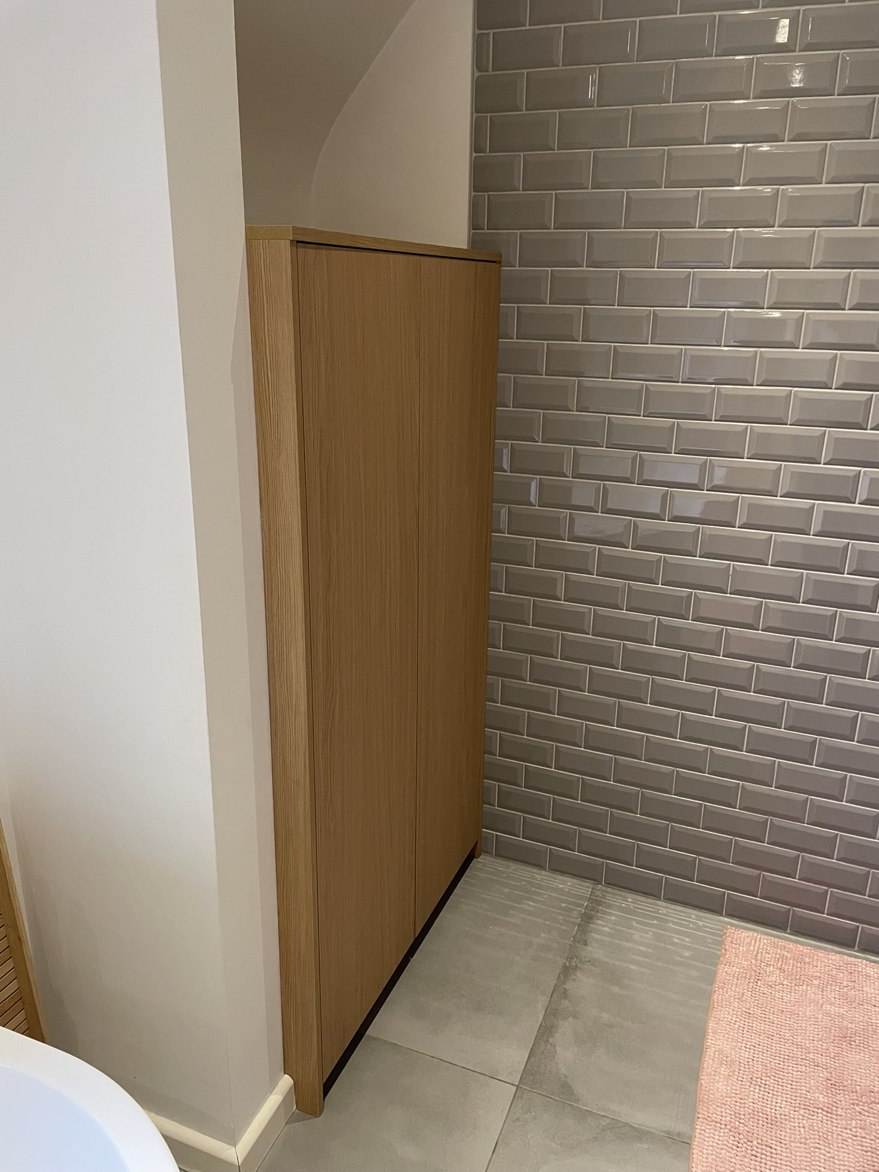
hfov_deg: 53.1
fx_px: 880
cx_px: 440
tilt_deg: -17.9
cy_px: 586
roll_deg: -0.8
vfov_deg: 67.3
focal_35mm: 26
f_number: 1.6
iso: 400
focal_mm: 4.2
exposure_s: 1/50
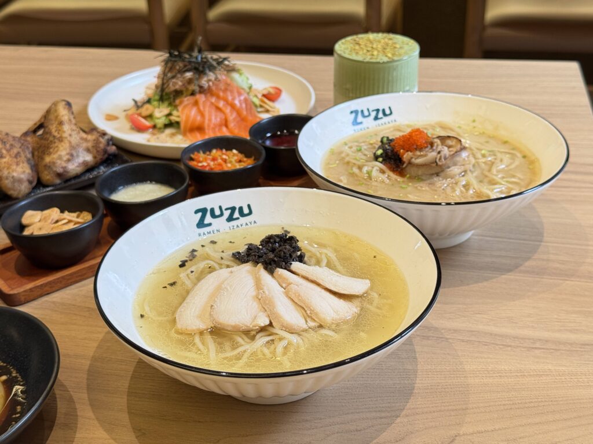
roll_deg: +2.7
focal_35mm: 48
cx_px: 296
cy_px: 222
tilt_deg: -29.9
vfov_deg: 30.3
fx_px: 822
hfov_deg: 39.7
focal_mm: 6.76
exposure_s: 1/50
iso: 50
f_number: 1.78
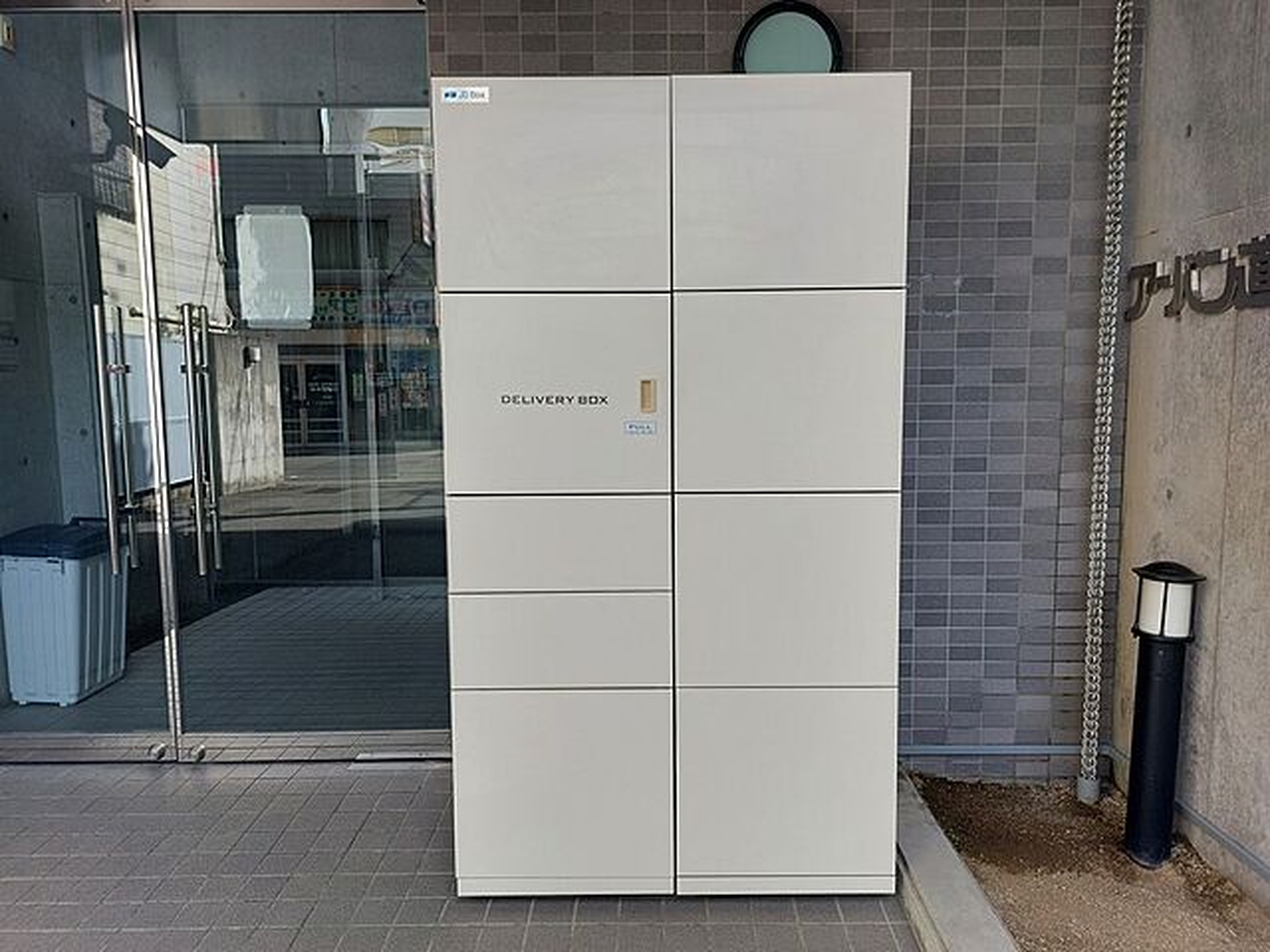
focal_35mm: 24
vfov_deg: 56.8
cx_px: 635
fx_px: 881
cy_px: 476
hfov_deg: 71.6
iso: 25
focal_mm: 5.23
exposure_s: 1/195
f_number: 1.8
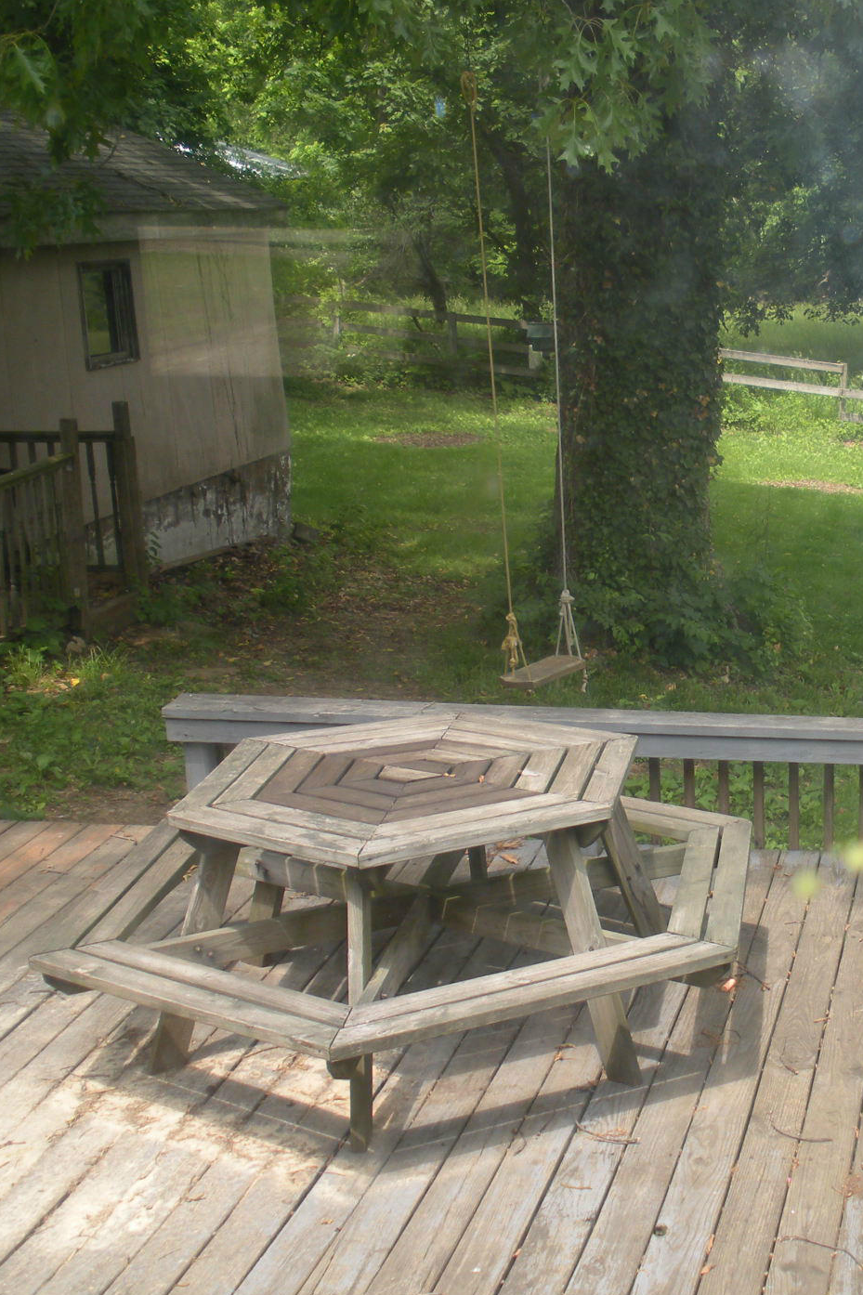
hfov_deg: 24.0
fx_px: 1978
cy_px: 683
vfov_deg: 36.2
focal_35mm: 55
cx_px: 769
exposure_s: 1/159
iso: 64
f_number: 3.5
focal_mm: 6.3
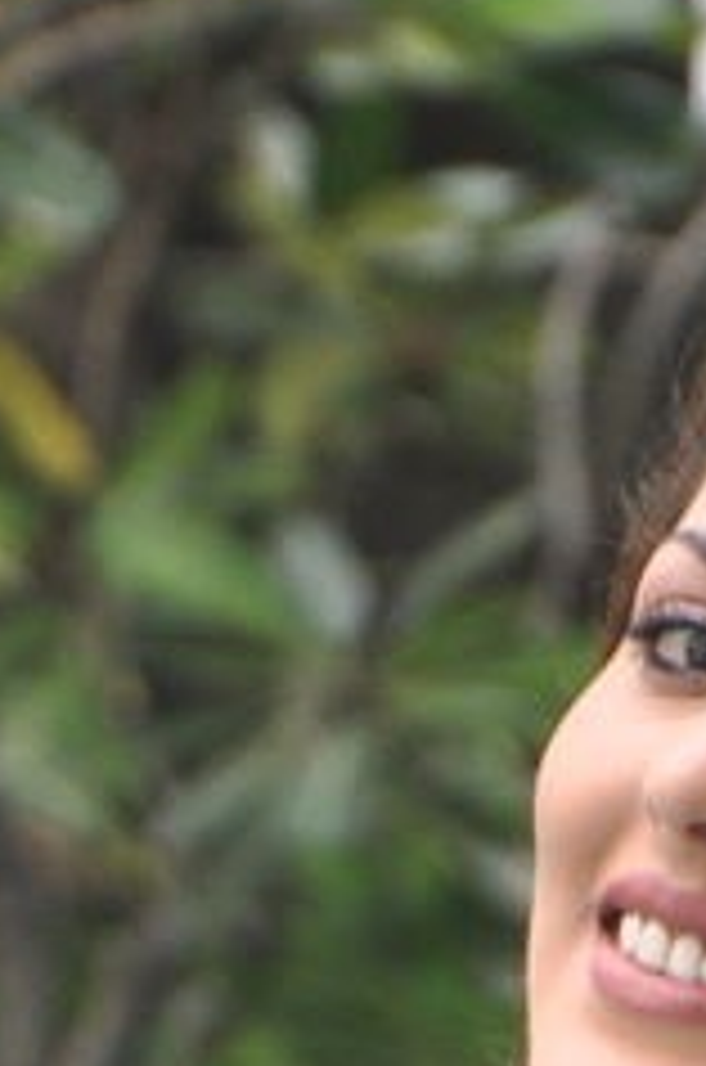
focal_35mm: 933
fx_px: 27565
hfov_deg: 1.5
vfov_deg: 2.2
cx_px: 1052
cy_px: 3387
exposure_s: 1/200
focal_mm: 92
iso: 400
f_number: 5.6
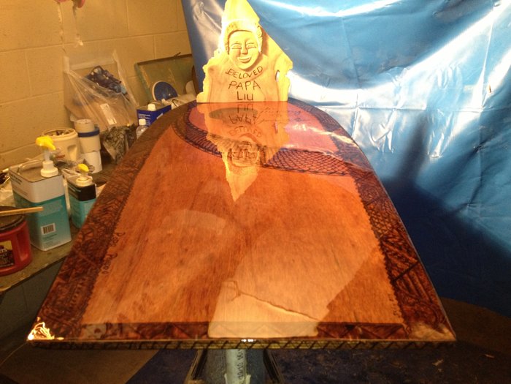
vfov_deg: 40.7
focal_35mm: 35
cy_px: 192
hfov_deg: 52.6
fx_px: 517
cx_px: 256
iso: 250
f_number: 2.4
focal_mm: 4.28
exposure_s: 1/20
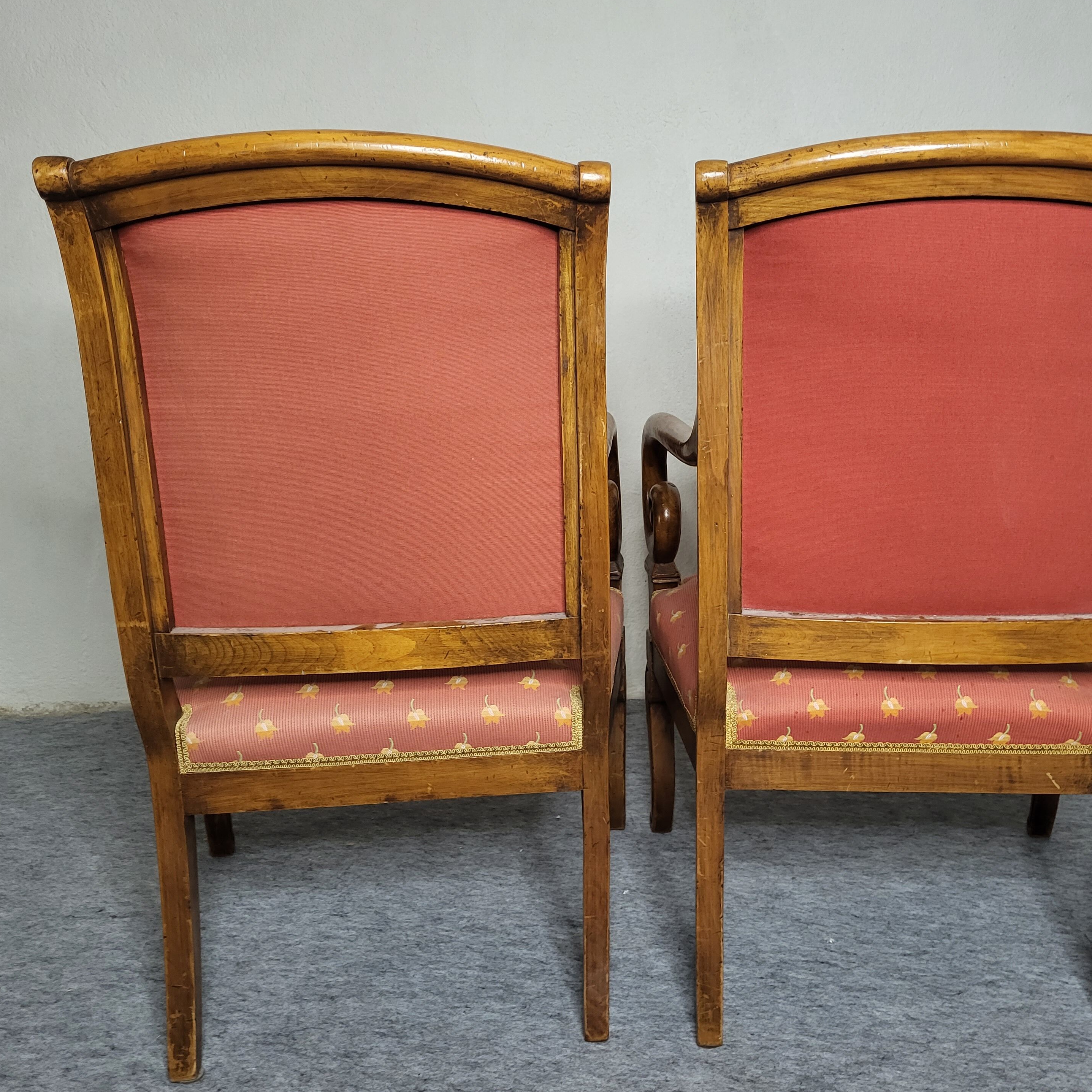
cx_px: 646
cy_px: 553
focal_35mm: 32
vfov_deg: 51.1
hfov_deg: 50.8
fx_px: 1142
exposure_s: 1/40
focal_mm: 5.4
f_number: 1.8
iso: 250
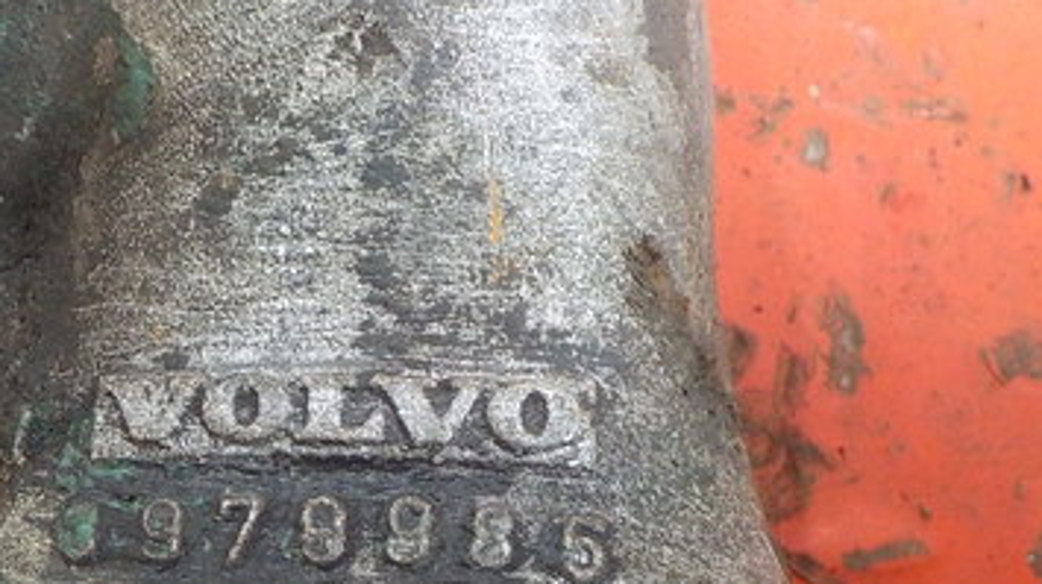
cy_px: 414
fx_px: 1629
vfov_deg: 20.2
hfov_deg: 34.9
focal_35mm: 59
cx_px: 302
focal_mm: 4.1
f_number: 3.3
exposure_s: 1/30
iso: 280
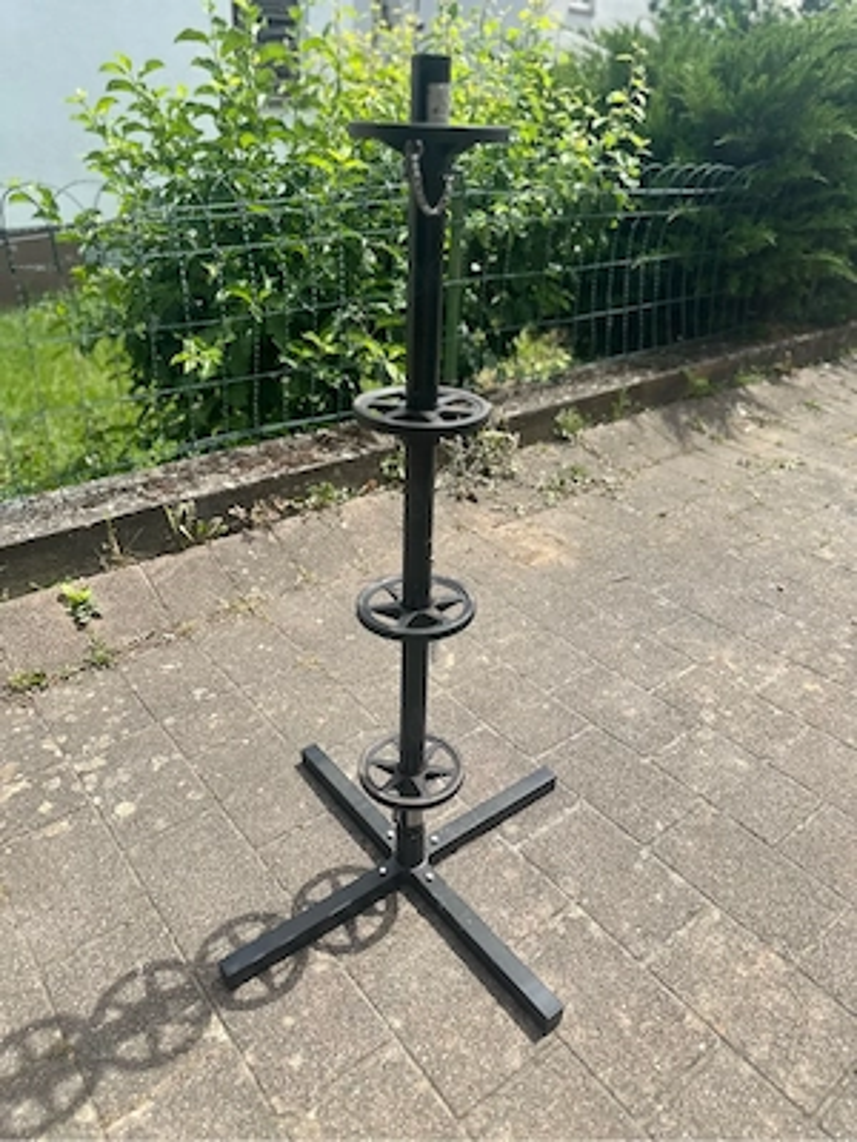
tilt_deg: -31.5
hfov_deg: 56.8
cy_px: 571
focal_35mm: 24
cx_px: 428
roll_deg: -3.8
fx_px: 792
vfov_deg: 71.6
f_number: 1.78
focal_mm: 6.86
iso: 80
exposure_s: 1/2469
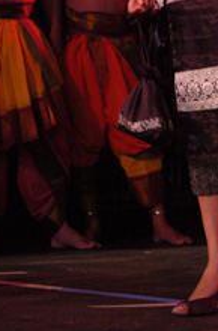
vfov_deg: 15.3
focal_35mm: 131
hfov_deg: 10.3
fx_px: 1199
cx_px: 229
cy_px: -32
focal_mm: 32
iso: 800
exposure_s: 1/160
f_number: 2.8
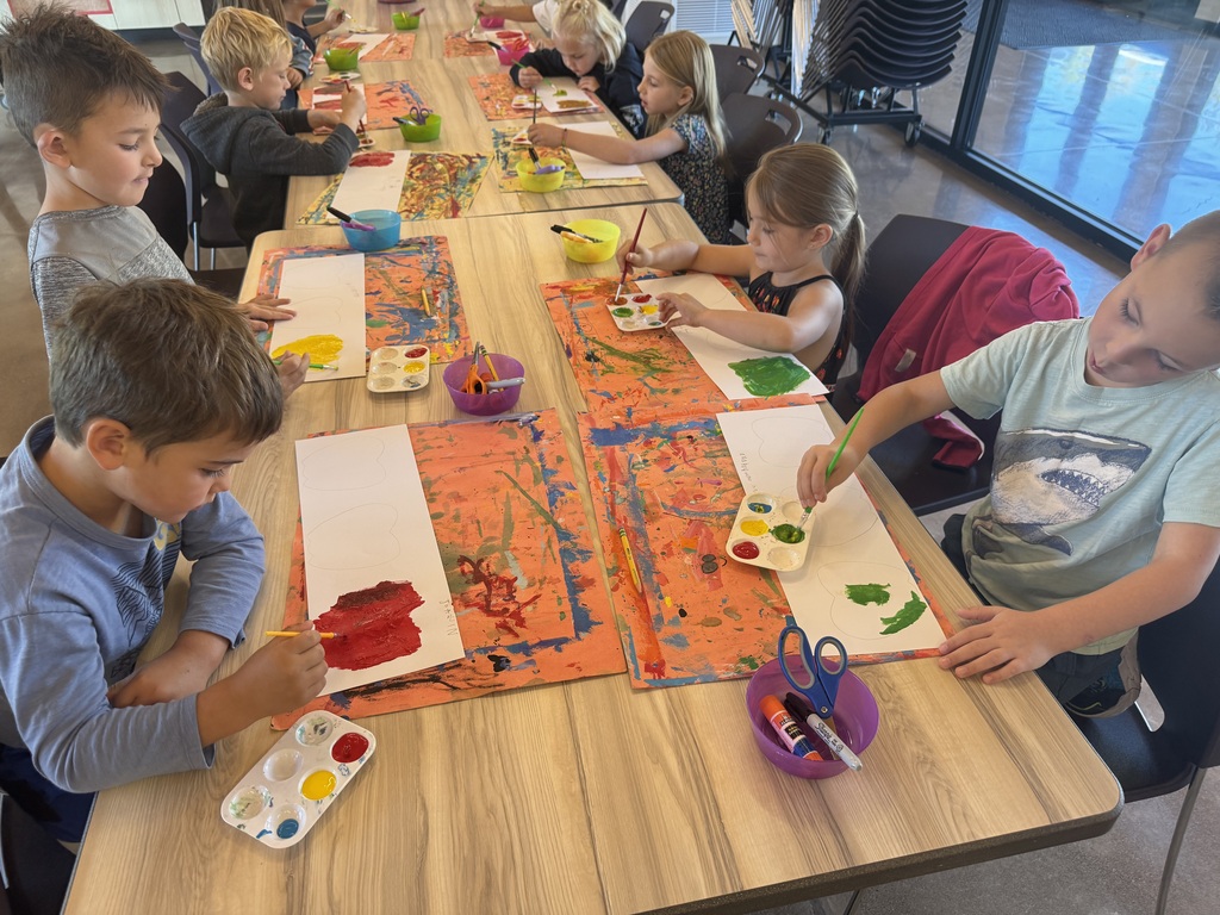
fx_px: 846
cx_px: 610
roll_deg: -0.8
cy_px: 458
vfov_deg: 56.8
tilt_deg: -38.5
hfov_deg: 71.6
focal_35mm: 24
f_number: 1.78
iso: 200
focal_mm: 6.76
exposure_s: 1/121
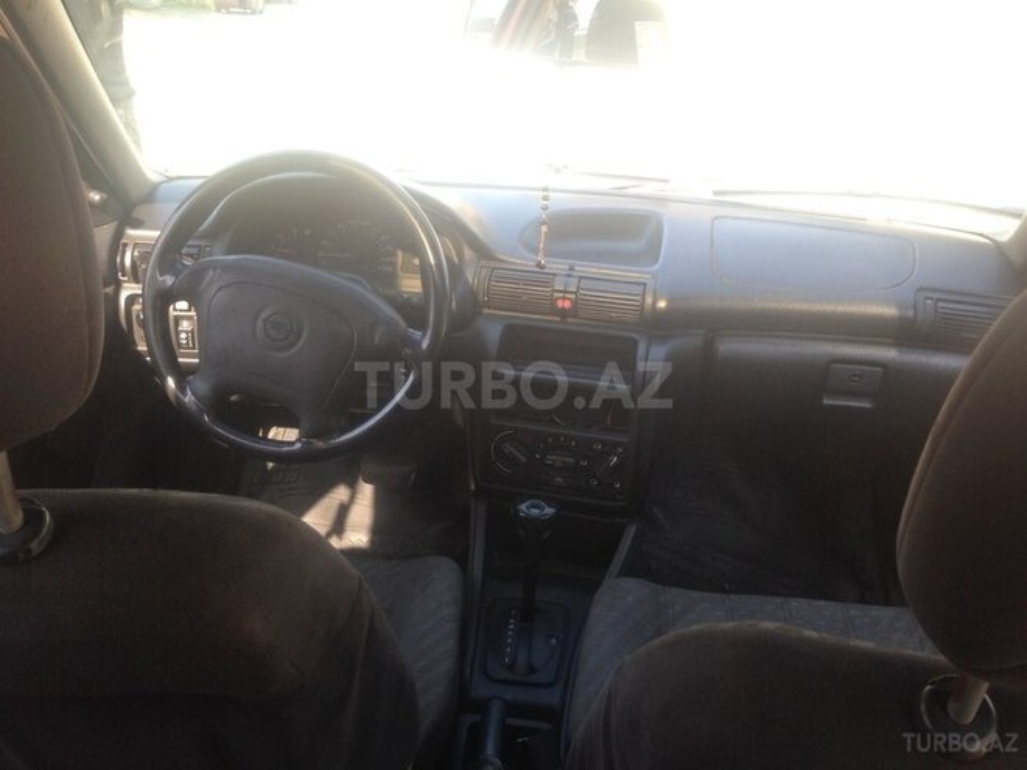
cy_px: 385
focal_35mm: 33
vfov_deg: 42.9
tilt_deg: -23.1
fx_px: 979
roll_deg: -2.6
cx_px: 514
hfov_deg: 55.4
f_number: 2.4
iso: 80
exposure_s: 1/120
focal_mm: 4.12
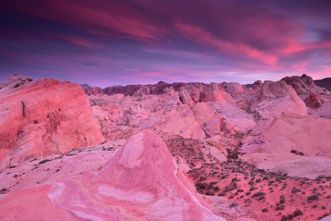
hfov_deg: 57.2
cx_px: 160
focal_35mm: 33
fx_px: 303
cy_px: 117
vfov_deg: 40.0
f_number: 16
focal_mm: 29
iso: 100
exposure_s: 20
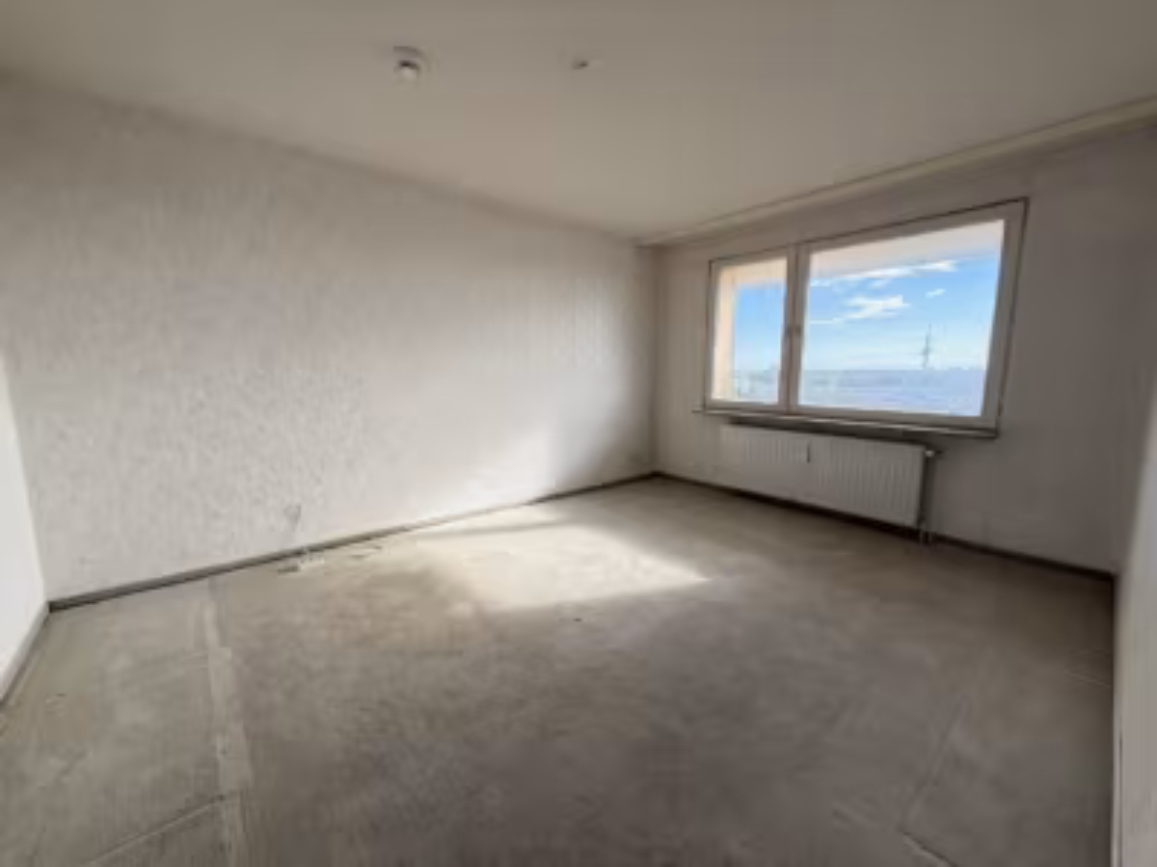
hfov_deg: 102.1
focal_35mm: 14
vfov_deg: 85.7
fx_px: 468
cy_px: 434
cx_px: 578
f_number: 2.2
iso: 64
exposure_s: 1/298
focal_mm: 2.22
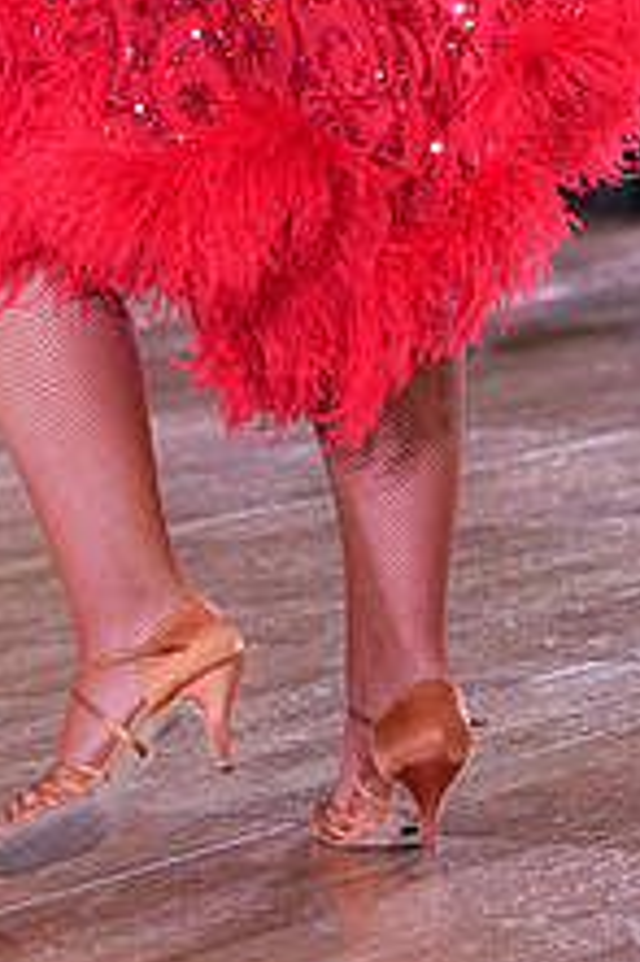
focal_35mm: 273
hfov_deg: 5.0
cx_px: -33
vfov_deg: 7.5
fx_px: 7291
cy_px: -283
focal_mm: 104
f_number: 4
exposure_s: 1/500
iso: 1600
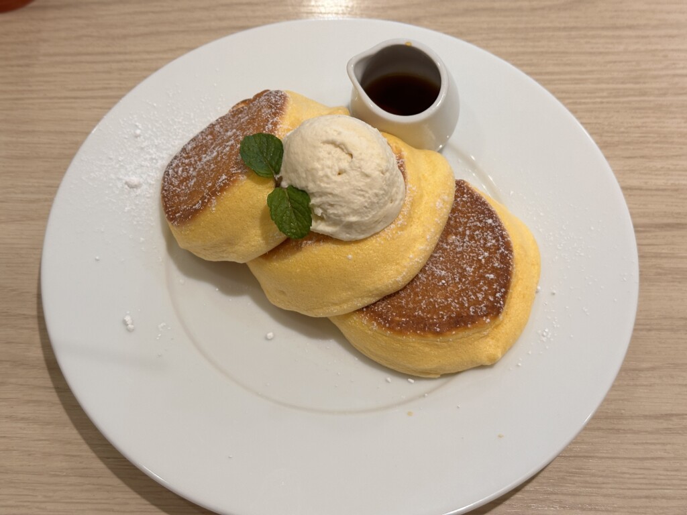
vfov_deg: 30.3
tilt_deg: -59.8
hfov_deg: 39.7
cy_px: 258
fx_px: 953
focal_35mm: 48
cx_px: 344
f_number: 1.78
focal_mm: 6.86
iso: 50
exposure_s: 1/121
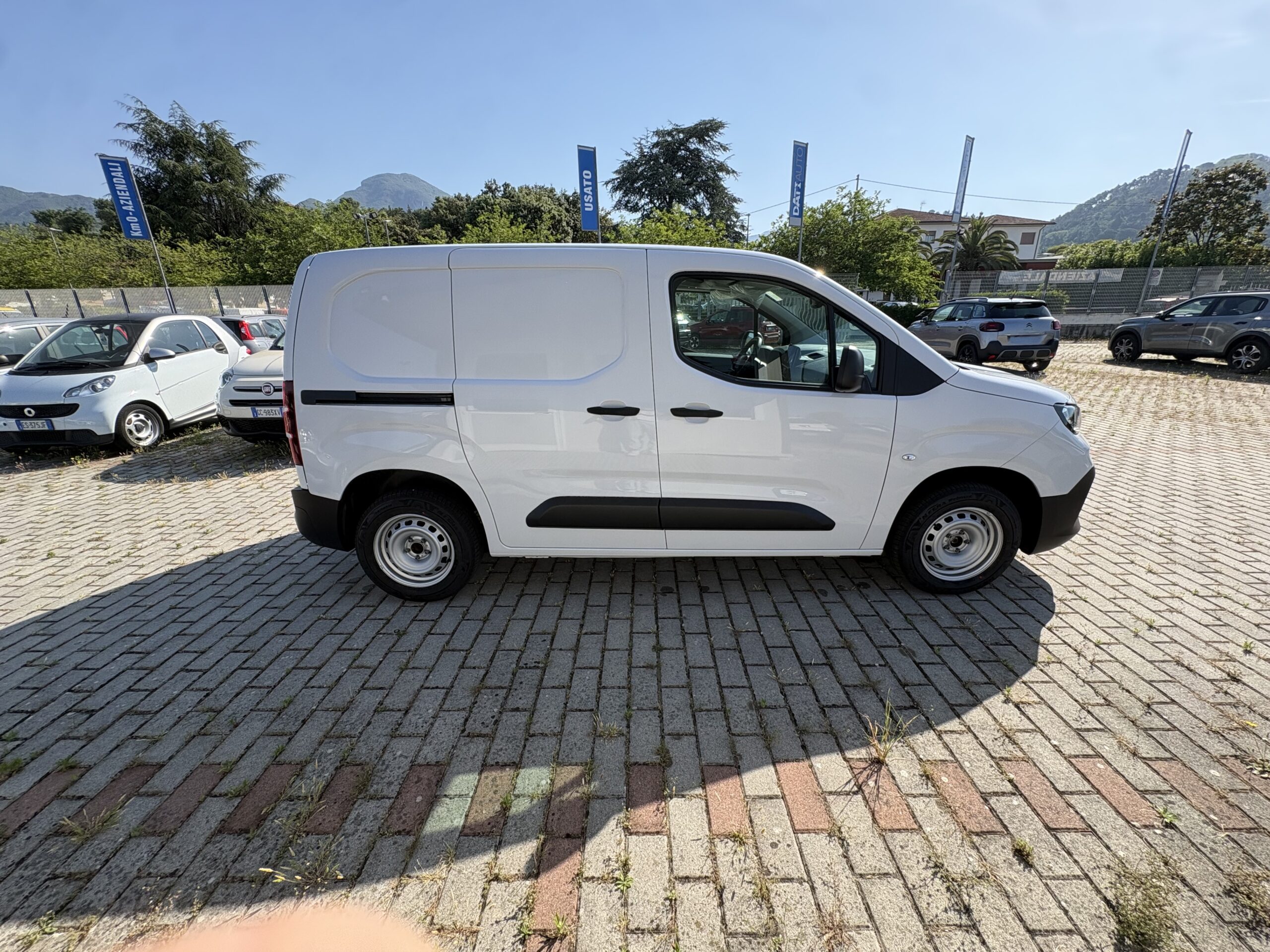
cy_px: 476
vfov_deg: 85.7
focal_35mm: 14
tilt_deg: -18.7
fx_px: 514
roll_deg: +1.1
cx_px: 635
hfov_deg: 102.1
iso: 40
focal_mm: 2.22
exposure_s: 1/741
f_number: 2.2
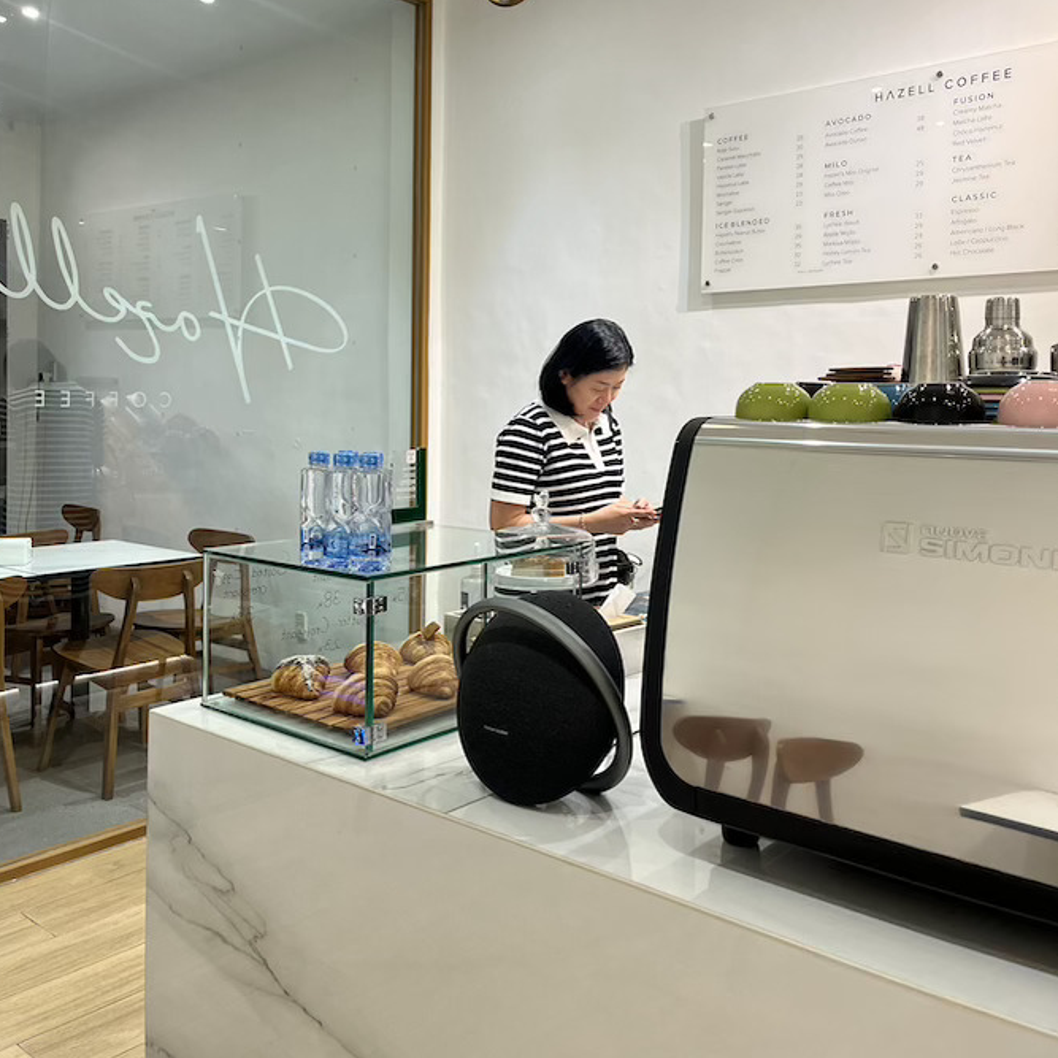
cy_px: 403
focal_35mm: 31
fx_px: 1072
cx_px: 525
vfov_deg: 52.0
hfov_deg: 52.5
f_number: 1.6
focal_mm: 5.1
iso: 125
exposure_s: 1/100
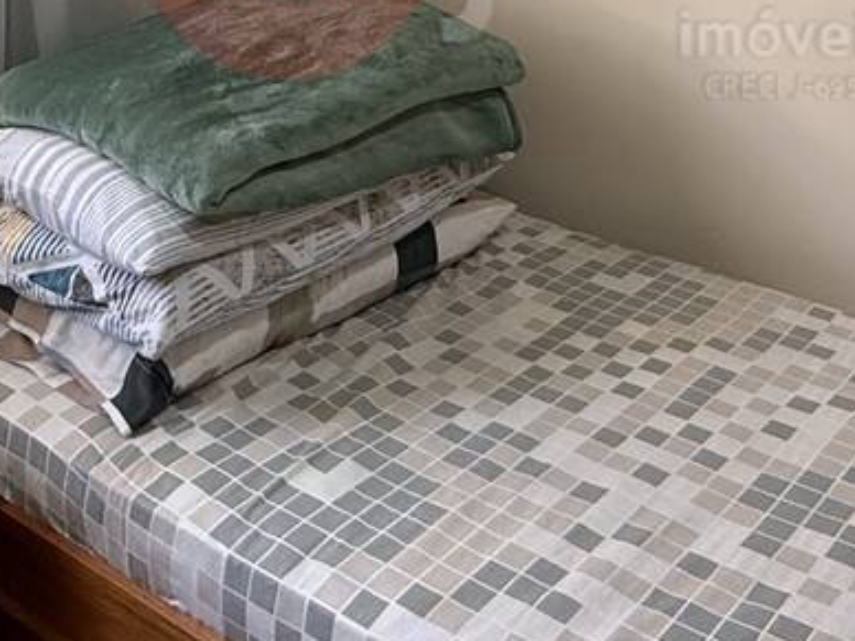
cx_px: 513
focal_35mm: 52
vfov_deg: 25.9
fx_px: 1284
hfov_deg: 36.7
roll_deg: -1.4
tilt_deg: -9.3
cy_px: -64
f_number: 2.2
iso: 320
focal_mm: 2.22
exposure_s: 1/120
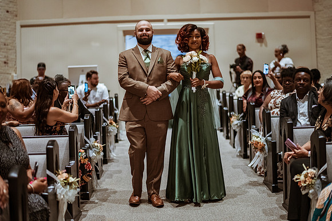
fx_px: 535
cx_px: 166
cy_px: 110
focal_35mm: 58
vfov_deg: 23.4
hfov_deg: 34.5
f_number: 1.4
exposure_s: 1/640
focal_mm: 58
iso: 1600
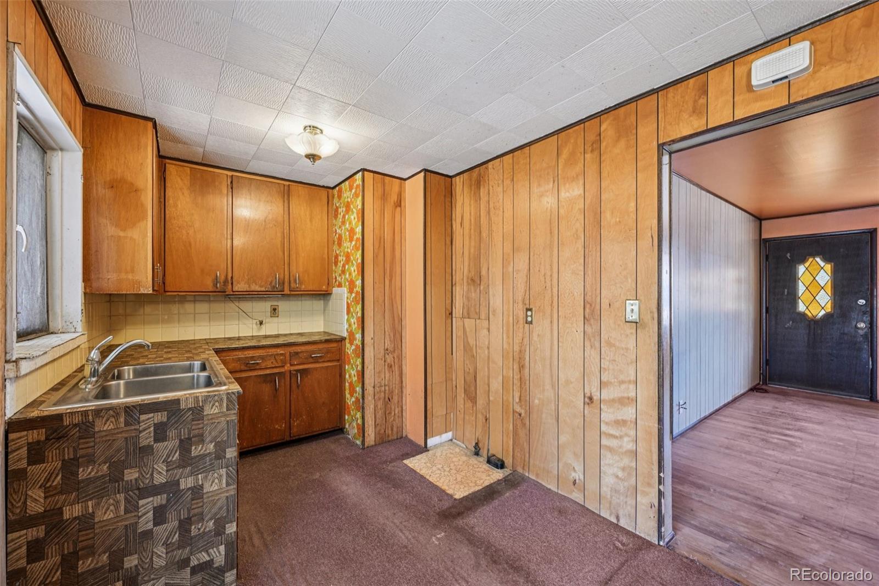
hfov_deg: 104.3
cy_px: 293
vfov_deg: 81.2
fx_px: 342
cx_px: 440
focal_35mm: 14
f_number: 8
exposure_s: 1/13
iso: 400
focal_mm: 14
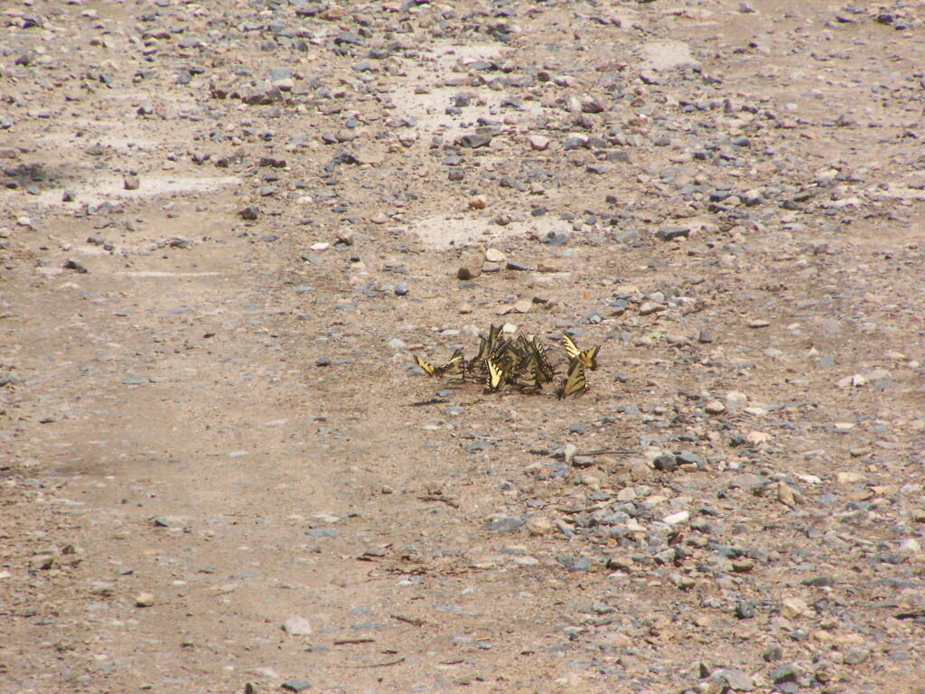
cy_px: 347
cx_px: 462
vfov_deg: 3.9
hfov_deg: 5.2
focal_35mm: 380
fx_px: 10154
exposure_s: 1/1600
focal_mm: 63
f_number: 7.1
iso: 400
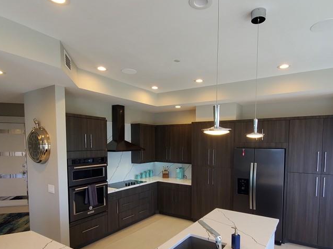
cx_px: 180
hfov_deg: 78.9
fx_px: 202
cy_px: 154
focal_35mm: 21
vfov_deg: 62.6
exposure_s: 1/59
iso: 100
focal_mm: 1.8
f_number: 2.2
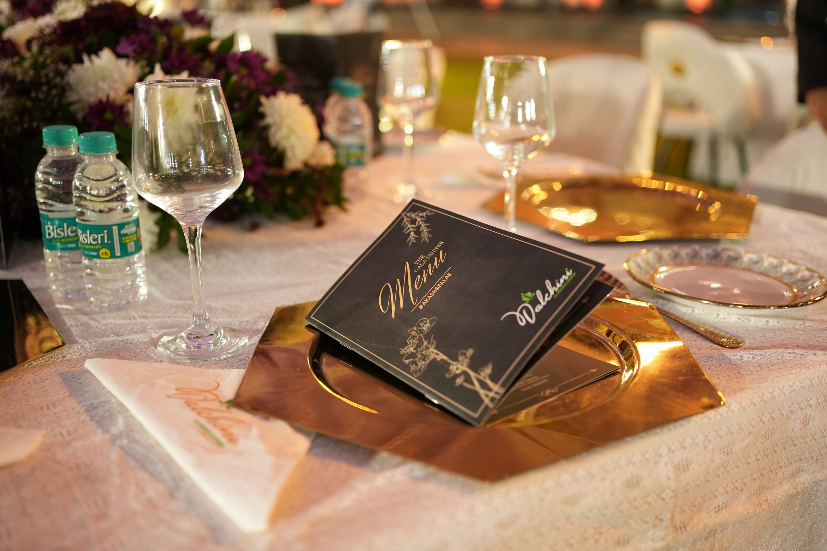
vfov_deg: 37.9
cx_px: 414
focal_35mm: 35
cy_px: 276
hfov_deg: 54.4
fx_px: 804
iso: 800
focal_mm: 35
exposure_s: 1/125
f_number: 2.2
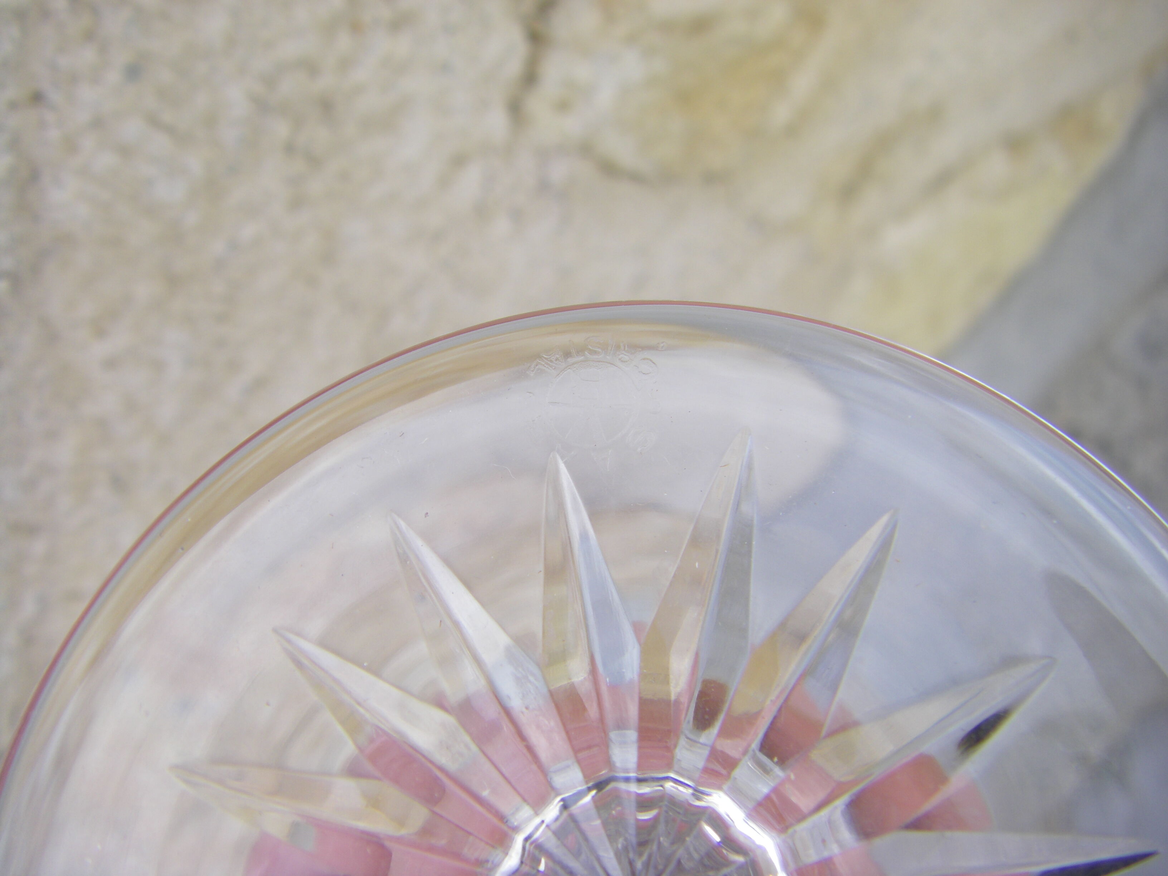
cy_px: 438
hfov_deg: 49.0
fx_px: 1282
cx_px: 584
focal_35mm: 38
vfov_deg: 37.7
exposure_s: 1/100
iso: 64
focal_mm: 6.3
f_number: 3.5
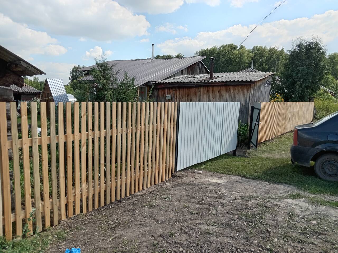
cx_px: 169
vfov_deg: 54.9
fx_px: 244
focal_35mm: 25
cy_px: 126
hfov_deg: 69.4
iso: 104
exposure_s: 1/411
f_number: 1.8
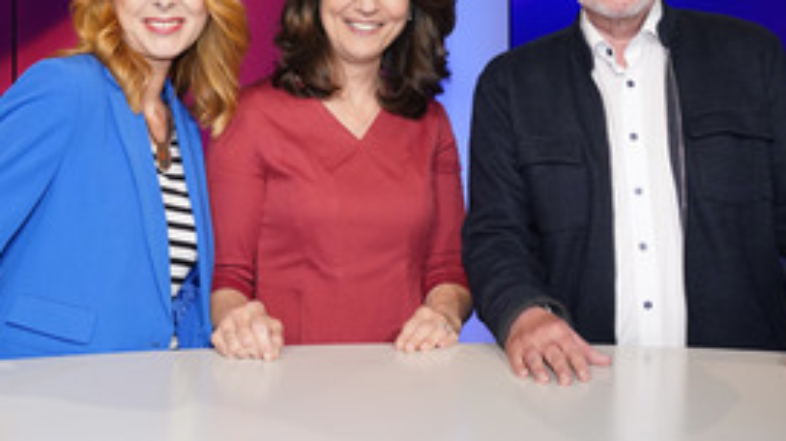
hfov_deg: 38.5
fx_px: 1125
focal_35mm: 54
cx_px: 384
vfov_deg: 22.0
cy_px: 104
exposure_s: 1/160
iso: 2500
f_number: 5
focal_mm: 31
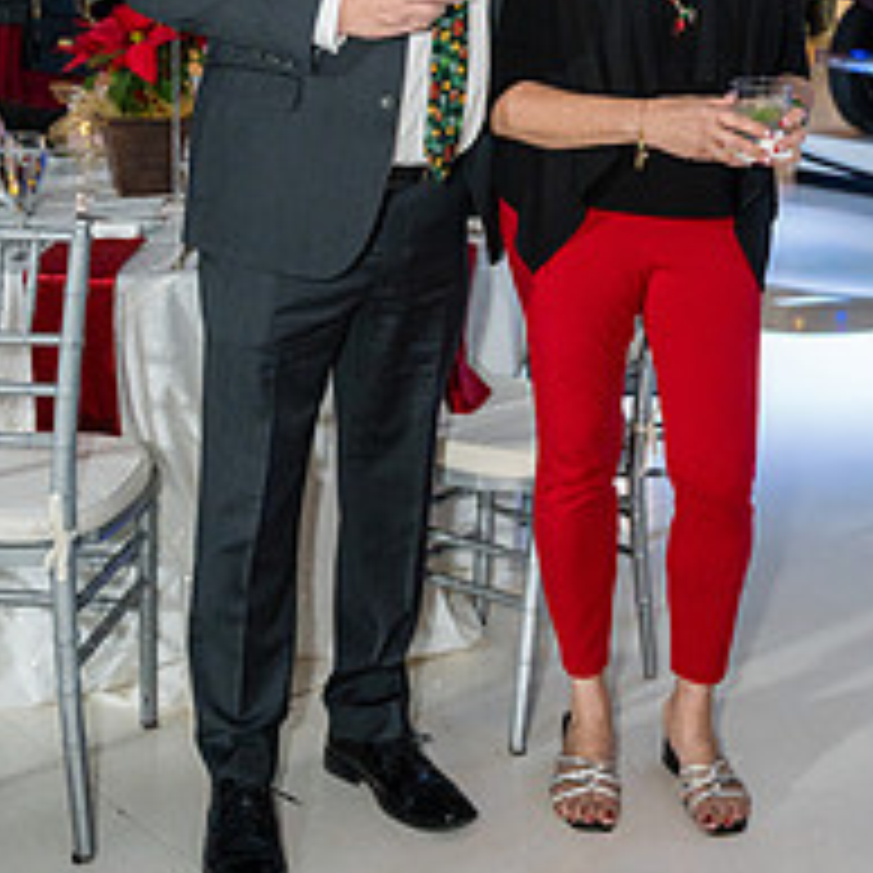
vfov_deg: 27.2
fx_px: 1740
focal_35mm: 61
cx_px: 518
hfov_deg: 28.1
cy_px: 94
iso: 3200
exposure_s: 1/250
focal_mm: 31
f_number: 2.8
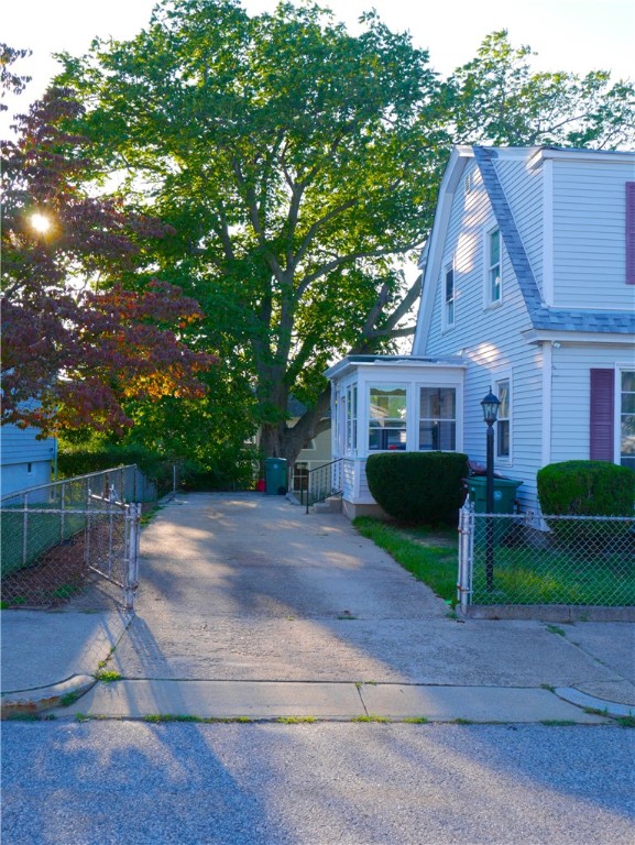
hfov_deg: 39.7
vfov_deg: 51.3
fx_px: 880
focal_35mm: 36
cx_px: 318
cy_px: 422
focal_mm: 18
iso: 200
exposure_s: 1/125
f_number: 6.3
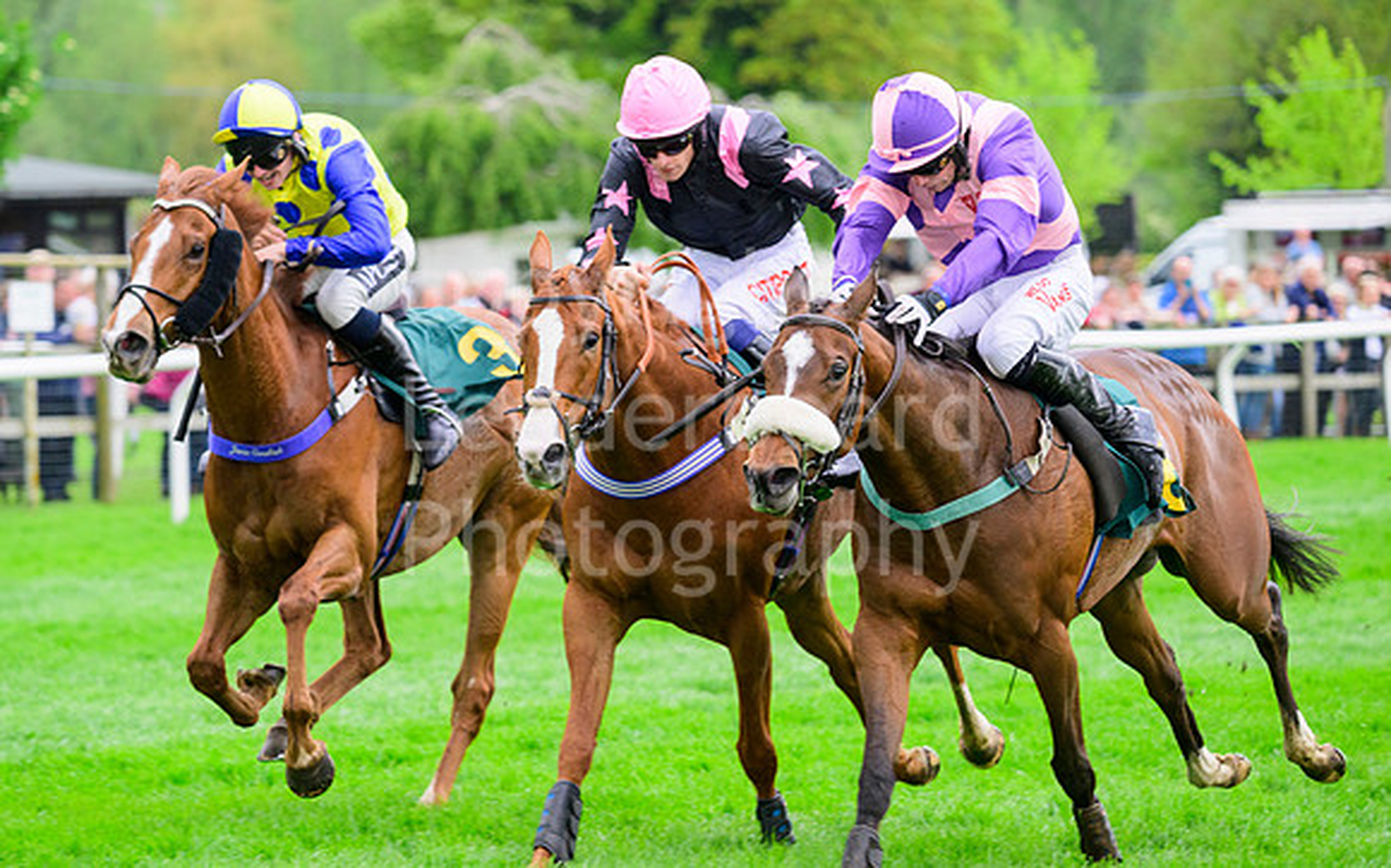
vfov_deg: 5.9
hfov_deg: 9.4
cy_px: 363
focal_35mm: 223
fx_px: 8436
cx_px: 670
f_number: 5.6
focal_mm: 200
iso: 1250
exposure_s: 1/1000
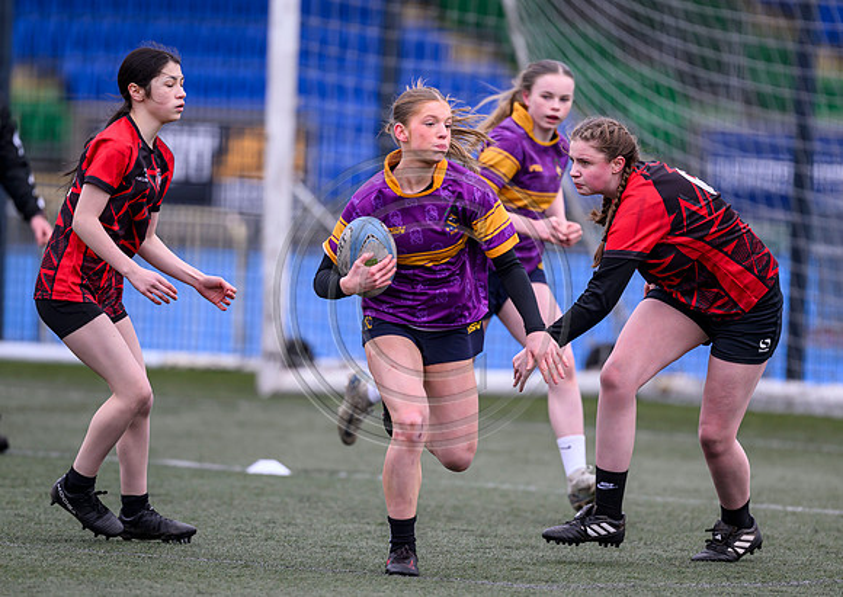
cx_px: 433
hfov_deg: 4.0
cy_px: 321
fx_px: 12056
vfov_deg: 2.8
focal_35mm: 505
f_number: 3.2
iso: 500
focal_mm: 400
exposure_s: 1/1600
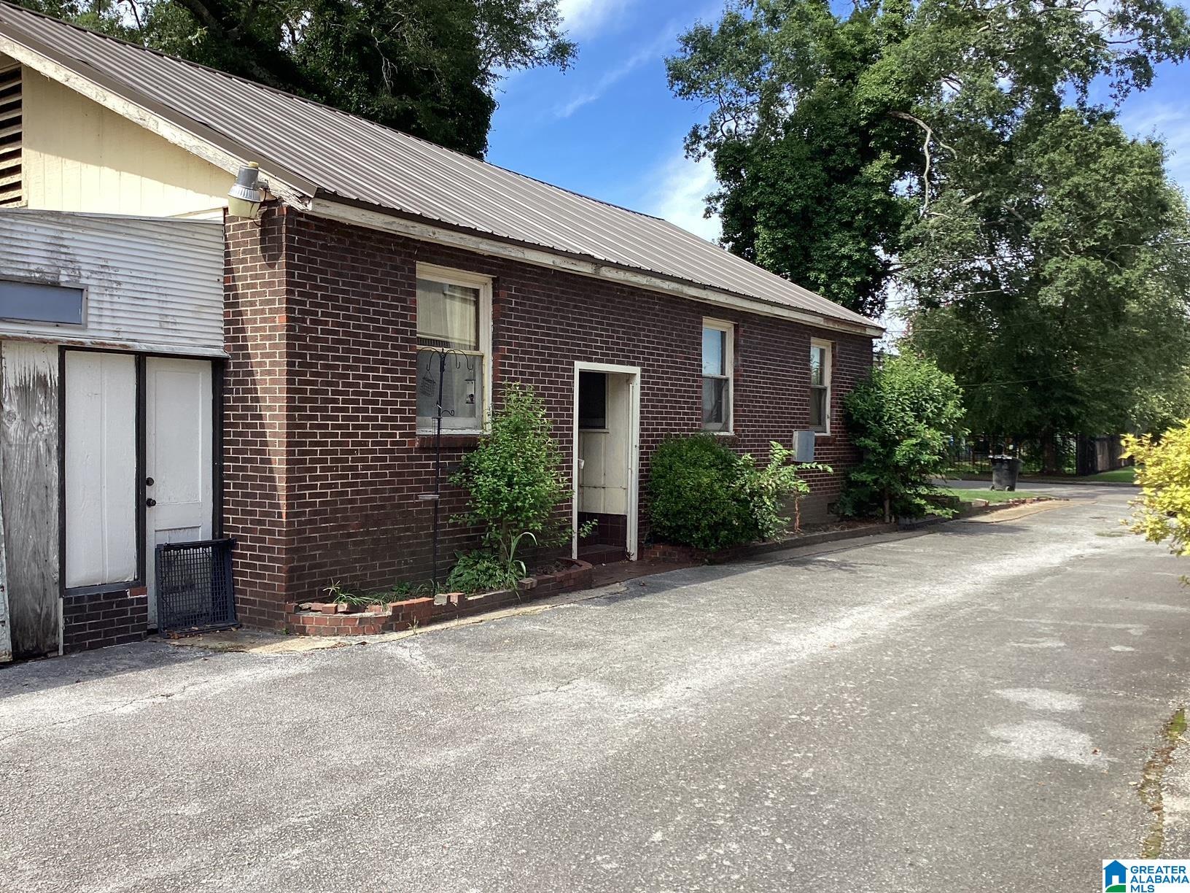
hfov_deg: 58.4
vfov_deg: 45.4
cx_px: 595
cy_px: 446
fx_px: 1066
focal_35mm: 31
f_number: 2.4
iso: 25
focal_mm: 3.3
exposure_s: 1/627
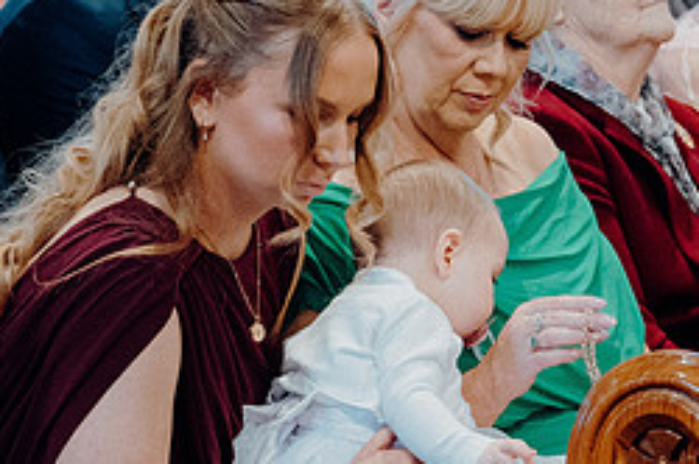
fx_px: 4731
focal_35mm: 244
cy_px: 278
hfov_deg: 8.4
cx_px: 350
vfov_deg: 5.6
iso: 4000
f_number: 3.5
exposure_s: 1/160
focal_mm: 70
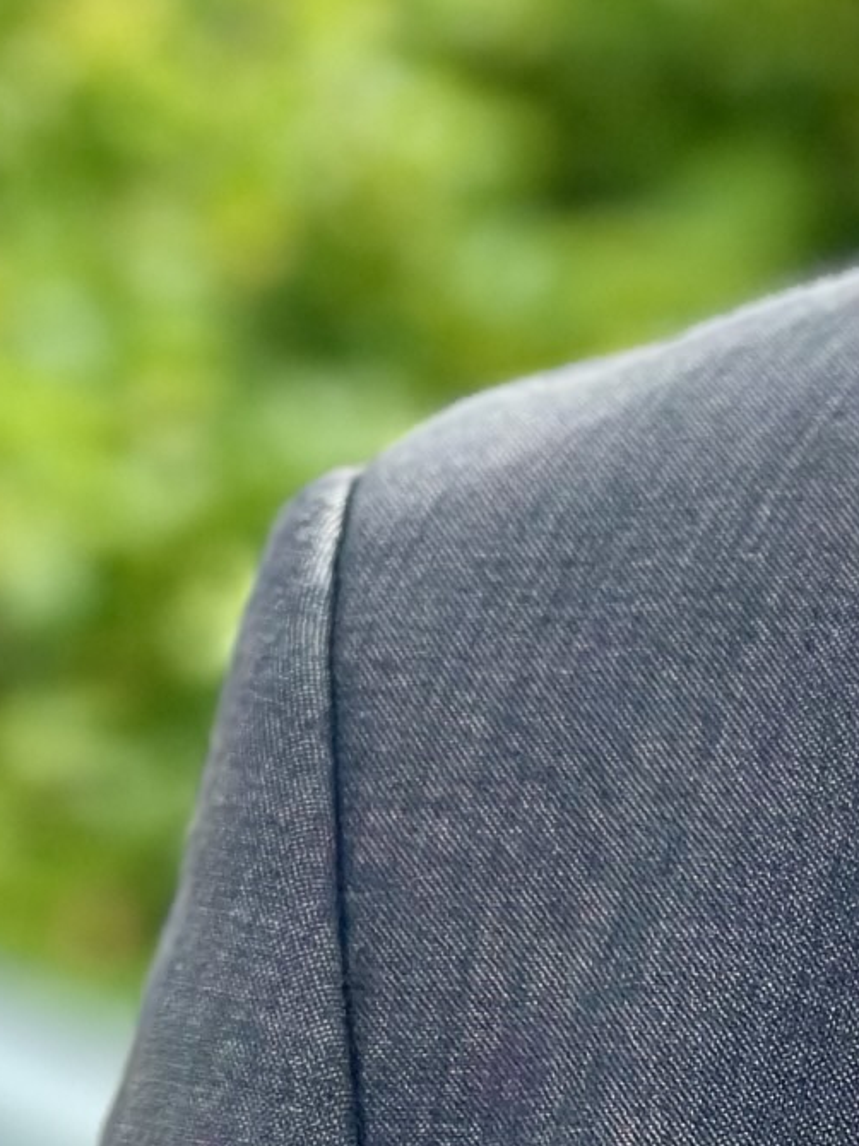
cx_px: 2207
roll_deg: -0.3
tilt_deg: -6.9
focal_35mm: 289
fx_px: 9568
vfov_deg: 6.9
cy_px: 315
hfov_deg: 5.0
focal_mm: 6.86
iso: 100
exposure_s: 1/4016
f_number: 1.78
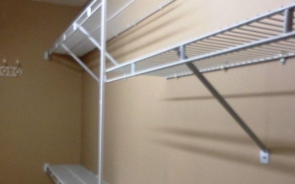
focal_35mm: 39
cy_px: 145
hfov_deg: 50.3
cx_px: 136
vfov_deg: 32.0
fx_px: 313
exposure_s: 1/20
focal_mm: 4.3
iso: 240
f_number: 3.1
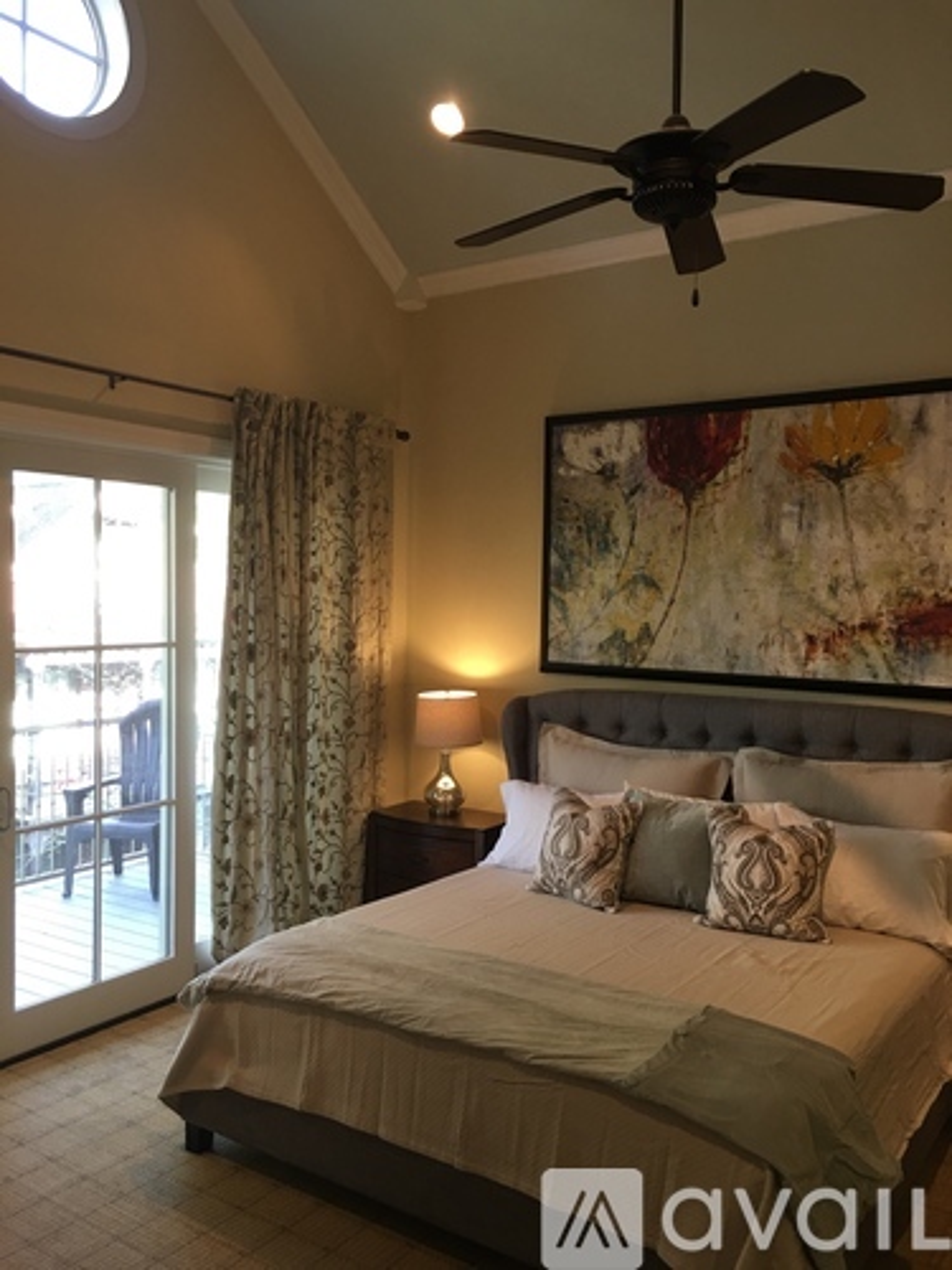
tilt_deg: -0.8
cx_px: 476
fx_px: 1063
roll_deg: -0.4
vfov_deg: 61.7
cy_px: 635
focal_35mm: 29
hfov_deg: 48.2
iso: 25
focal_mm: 4.15
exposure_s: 1/15
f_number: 2.2
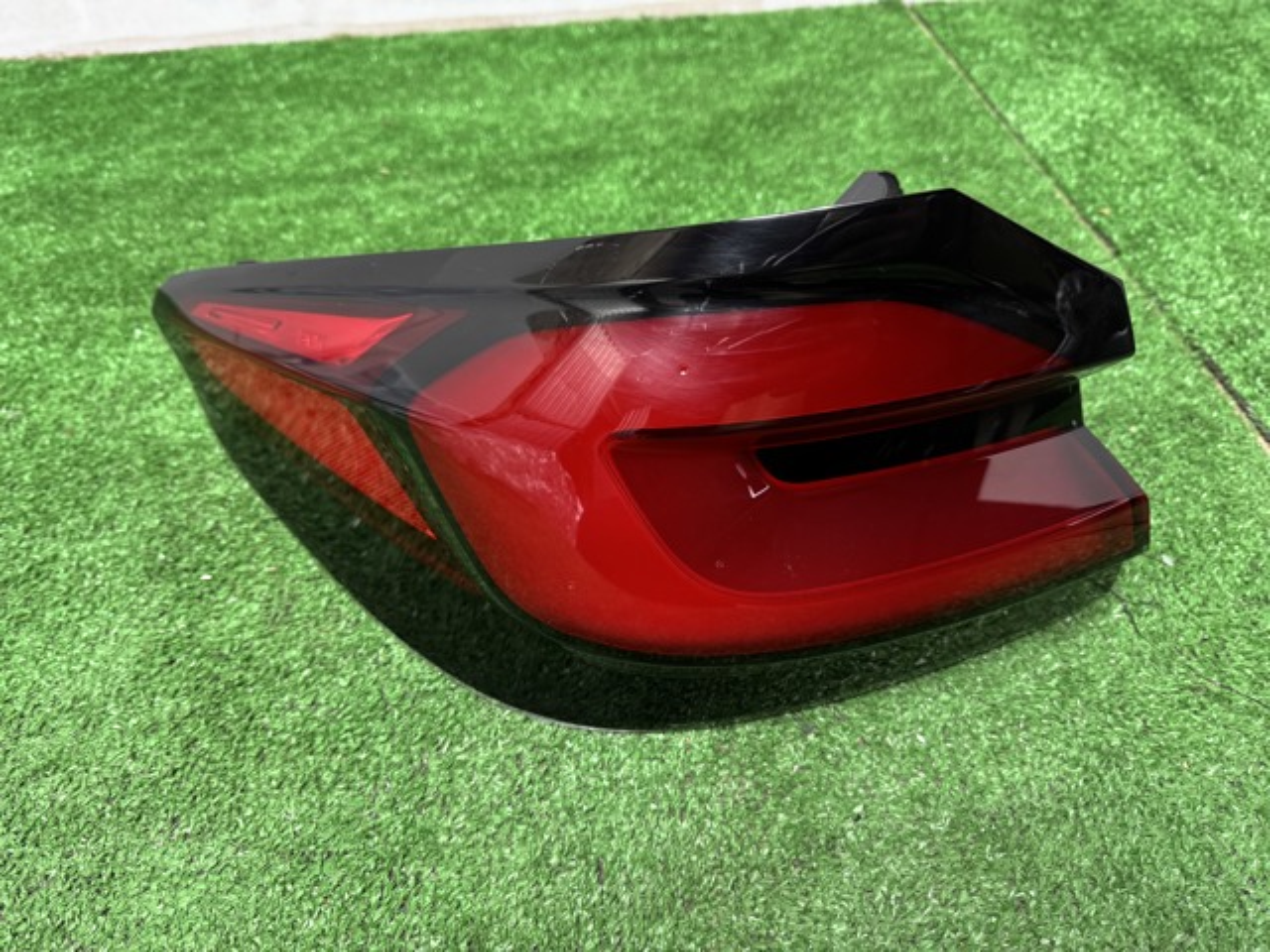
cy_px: 476
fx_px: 881
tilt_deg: -46.4
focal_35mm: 24
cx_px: 635
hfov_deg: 71.6
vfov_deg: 56.8
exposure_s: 1/50
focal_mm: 6.76
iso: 200
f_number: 1.78
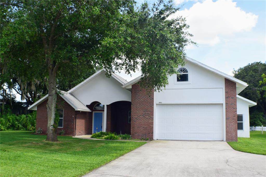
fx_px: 332
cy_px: 88
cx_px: 133
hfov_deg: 43.6
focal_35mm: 45
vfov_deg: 29.8
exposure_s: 1/320
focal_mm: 30
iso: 400
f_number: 11
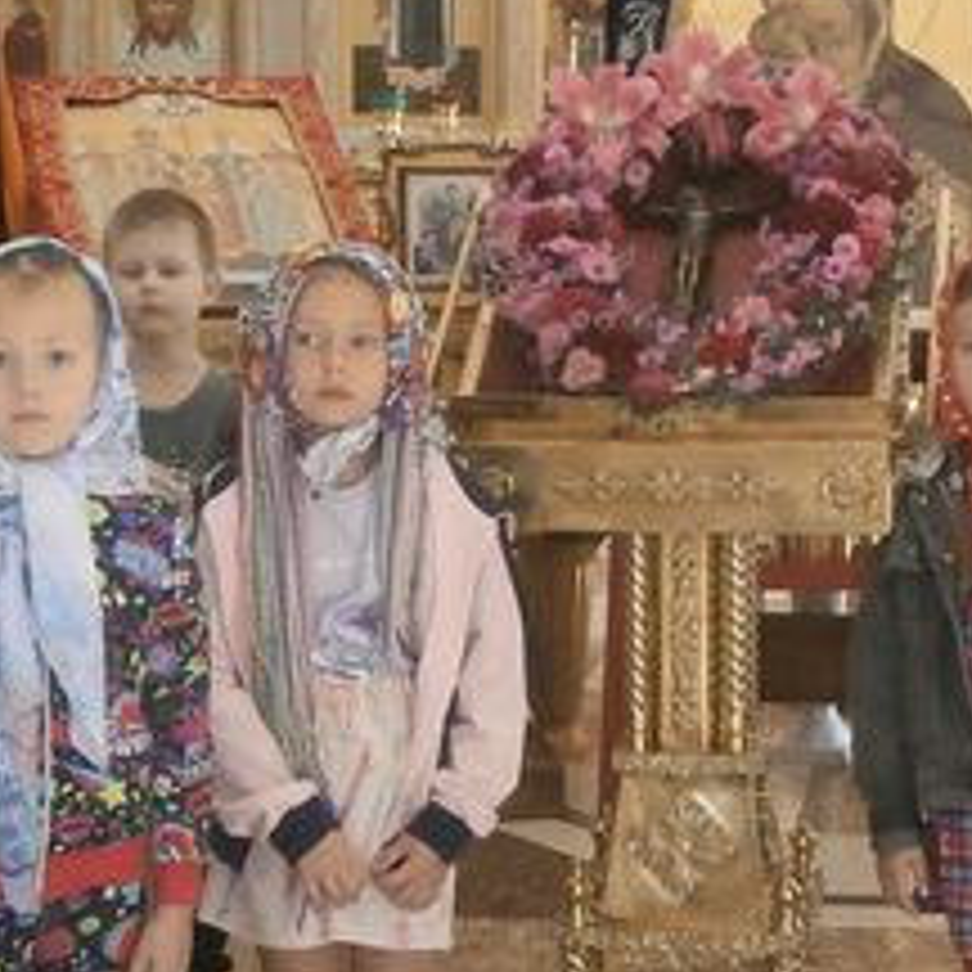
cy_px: 351
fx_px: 2700
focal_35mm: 85
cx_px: 842
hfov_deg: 20.1
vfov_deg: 20.4
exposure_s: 1/250
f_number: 2.8
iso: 400
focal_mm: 4.7
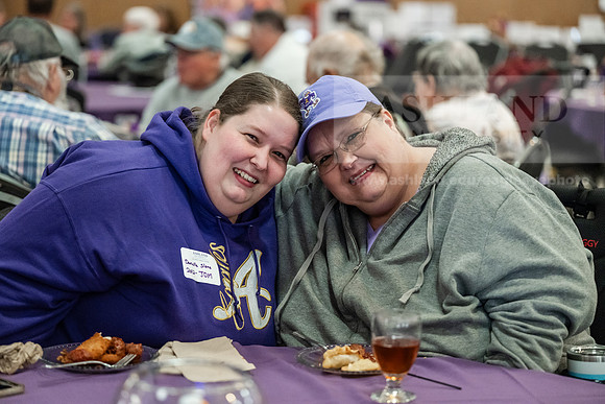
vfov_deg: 14.9
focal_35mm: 92
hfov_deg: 22.1
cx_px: 302
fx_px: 1546
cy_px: 202
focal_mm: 92
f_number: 2.8
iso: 4000
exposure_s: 1/200
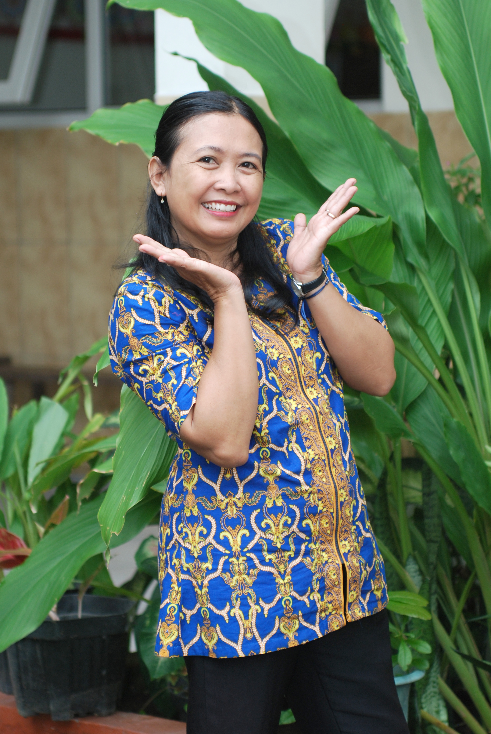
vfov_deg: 19.4
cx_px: 246
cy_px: 367
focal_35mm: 105
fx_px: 2142
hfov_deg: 13.1
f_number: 2.8
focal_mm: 70
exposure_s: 1/125
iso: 200
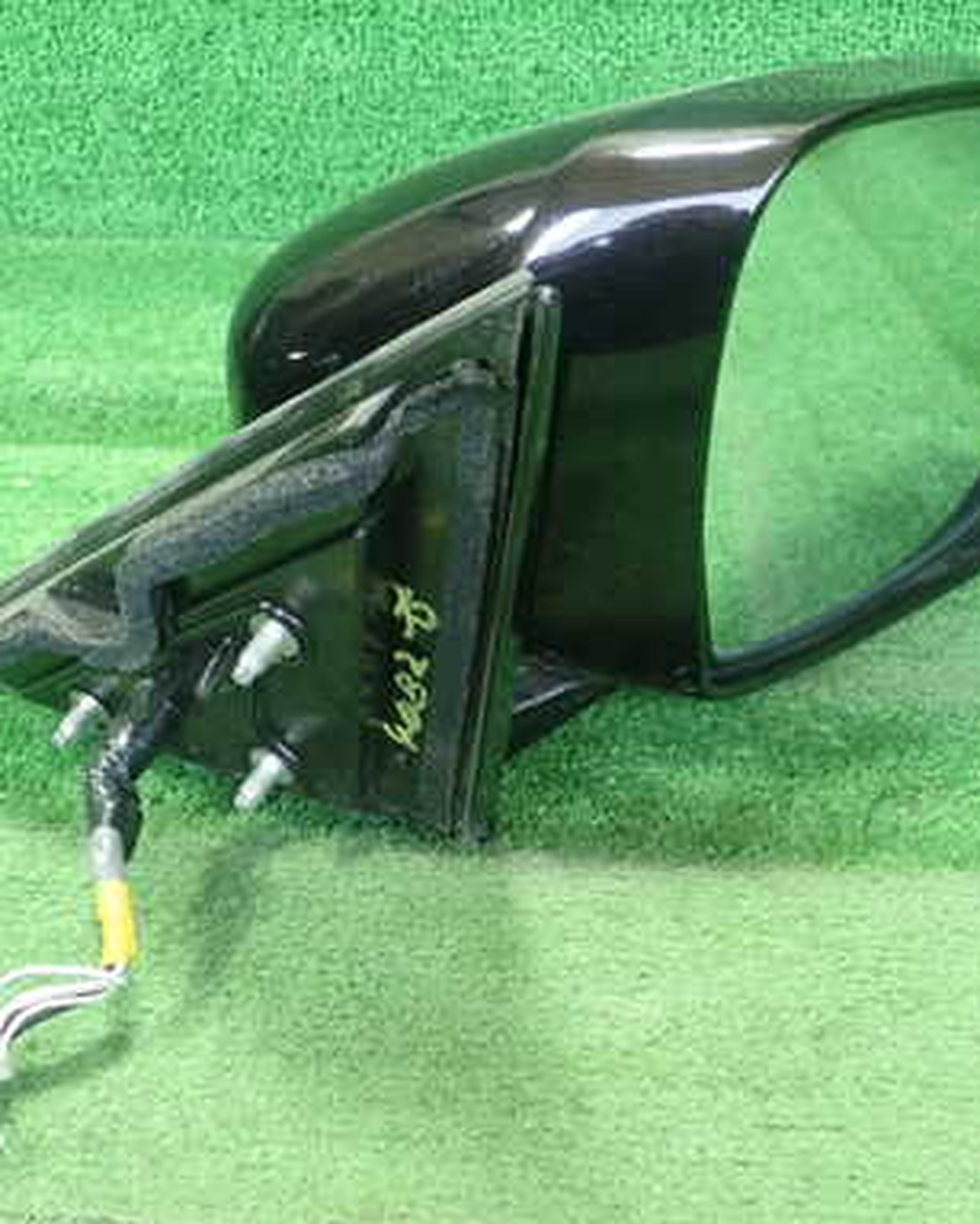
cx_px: 500
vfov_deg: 40.3
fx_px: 1666
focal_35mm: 46
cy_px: 644
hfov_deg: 32.8
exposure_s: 1/125
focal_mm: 5.5
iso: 800
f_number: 2.3
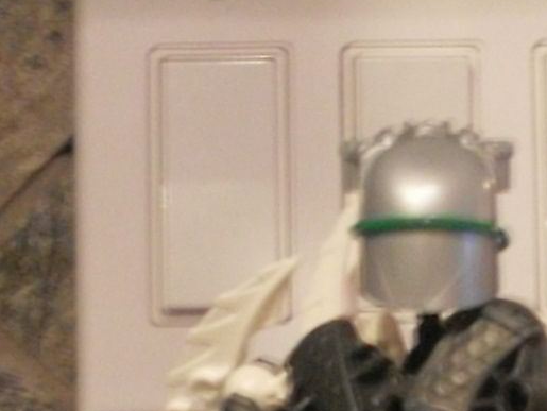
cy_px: 603
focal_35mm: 151
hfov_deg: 13.0
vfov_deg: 9.6
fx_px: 2388
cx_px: 475
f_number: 2.8
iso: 400
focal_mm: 6.3
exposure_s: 1/6
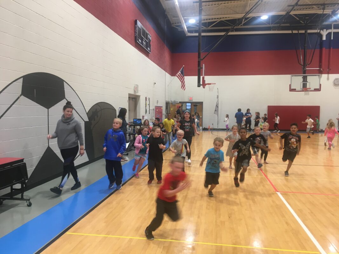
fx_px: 284
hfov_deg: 61.7
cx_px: 170
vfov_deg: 48.2
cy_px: 127
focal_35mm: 29
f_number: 2.2
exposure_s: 1/30
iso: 64
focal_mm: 4.15
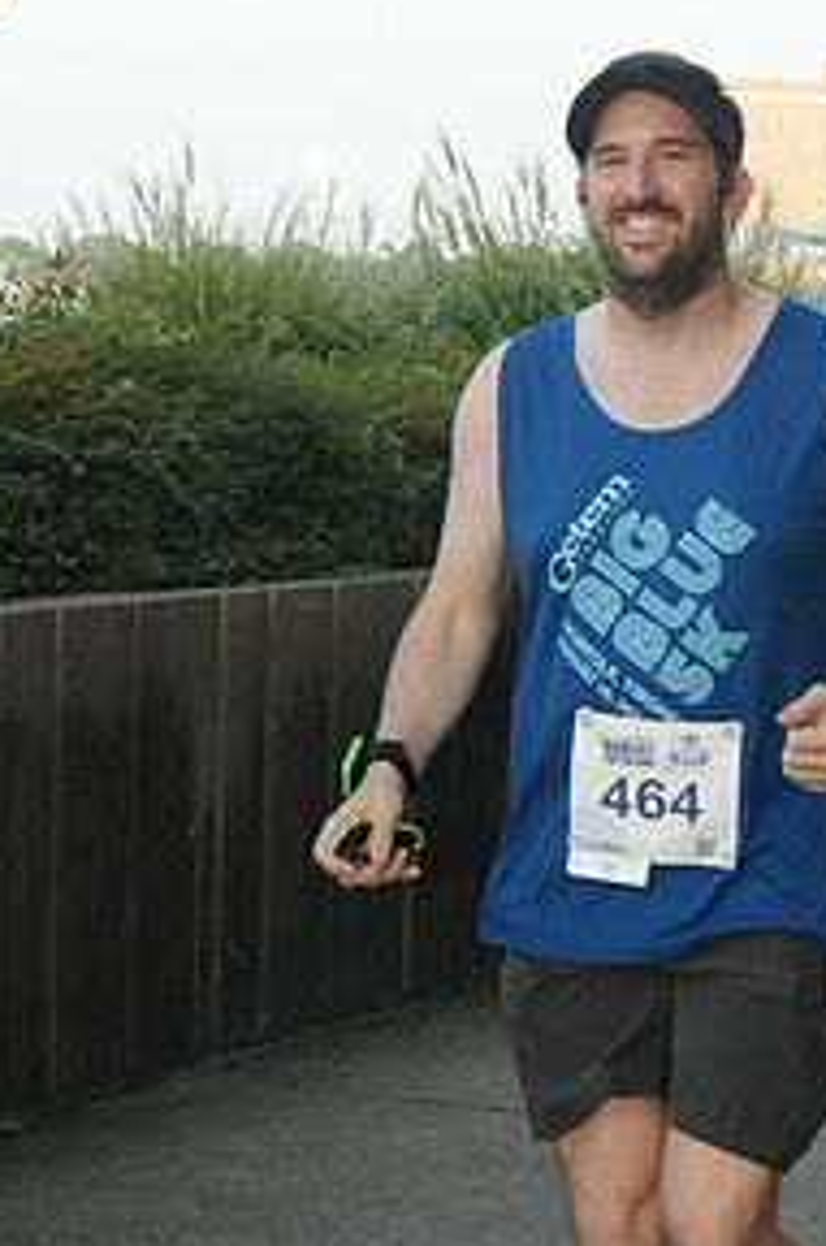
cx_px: 716
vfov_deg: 14.1
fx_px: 5008
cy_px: 947
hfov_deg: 9.4
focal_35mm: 145
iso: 800
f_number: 13
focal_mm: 48
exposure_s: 1/250
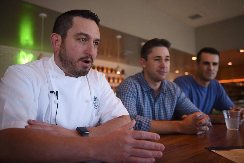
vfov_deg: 42.4
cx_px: 122
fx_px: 210
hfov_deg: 60.2
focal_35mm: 31
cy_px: 82
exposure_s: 1/800
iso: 1000
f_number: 2.8
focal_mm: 31
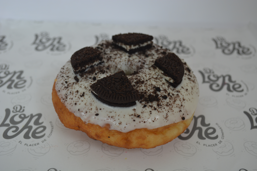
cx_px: 128
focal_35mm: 44
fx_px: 311
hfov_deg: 45.0
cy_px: 86
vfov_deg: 30.8
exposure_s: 1/125
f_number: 5.6
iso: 280
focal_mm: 29
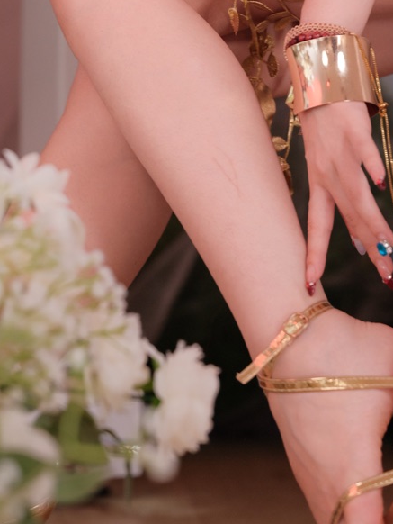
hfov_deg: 5.2
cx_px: 225
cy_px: -211
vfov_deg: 6.8
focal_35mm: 287
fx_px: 4341
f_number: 2.8
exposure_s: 1/200
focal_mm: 110
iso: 800
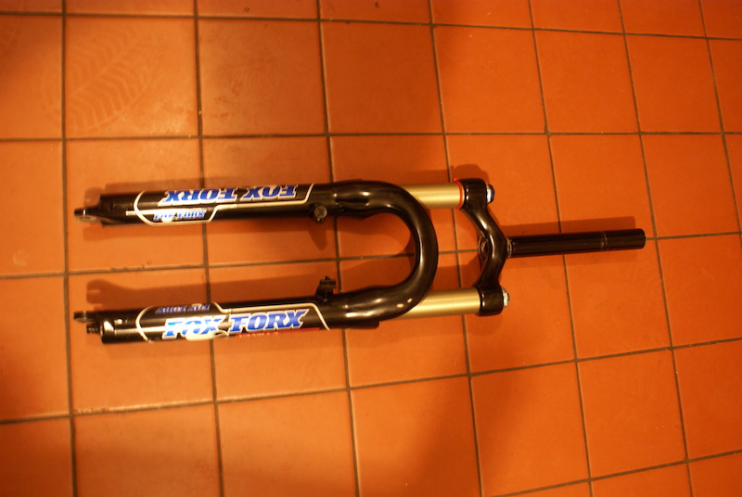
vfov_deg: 43.7
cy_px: 248
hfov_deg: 61.9
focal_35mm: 30
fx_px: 619
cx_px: 371
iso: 400
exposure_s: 1/2.5
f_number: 4
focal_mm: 20
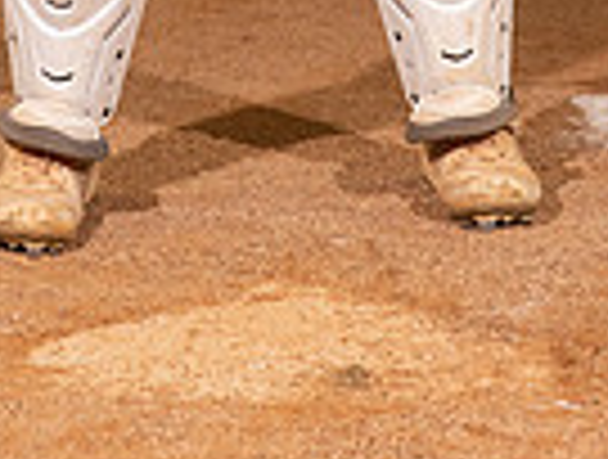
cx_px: 230
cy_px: -518
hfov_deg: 10.0
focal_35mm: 198
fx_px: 3487
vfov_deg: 7.2
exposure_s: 1/500
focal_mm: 62
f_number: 6.3
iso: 1000
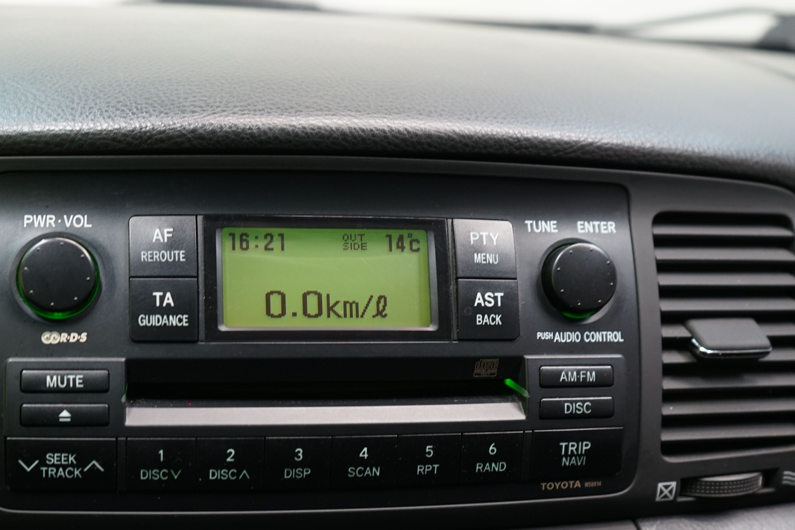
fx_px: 1082
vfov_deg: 27.5
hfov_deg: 40.1
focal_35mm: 49
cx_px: 304
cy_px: 320
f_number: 4
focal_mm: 36
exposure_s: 1/30
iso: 800
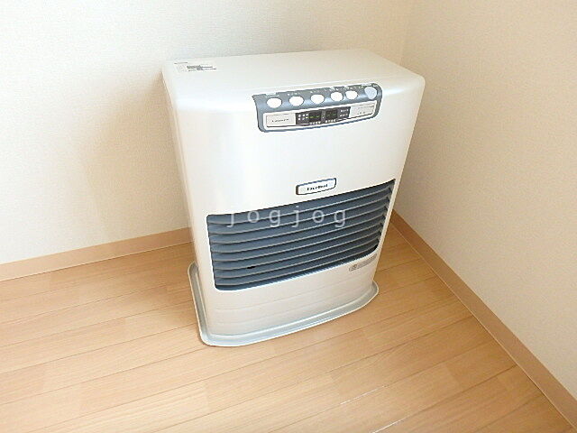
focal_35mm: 21
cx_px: 288
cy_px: 216
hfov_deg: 79.0
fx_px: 350
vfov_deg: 63.4
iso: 800
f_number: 3.5
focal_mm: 3.7
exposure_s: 1/125
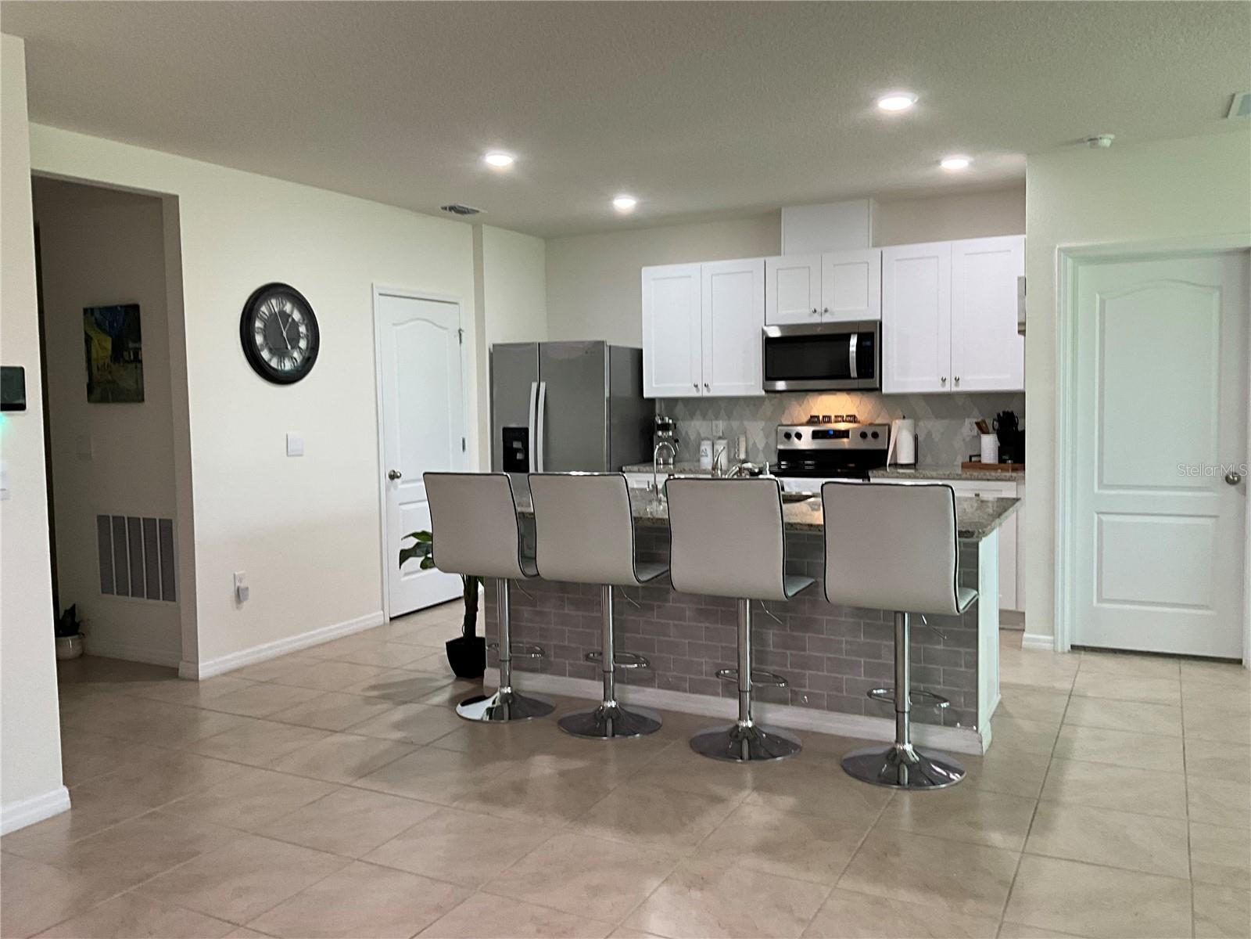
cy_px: 470
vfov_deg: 48.2
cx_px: 626
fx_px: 1048
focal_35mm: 29
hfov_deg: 61.7
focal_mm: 3
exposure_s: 1/60
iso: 80
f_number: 1.8
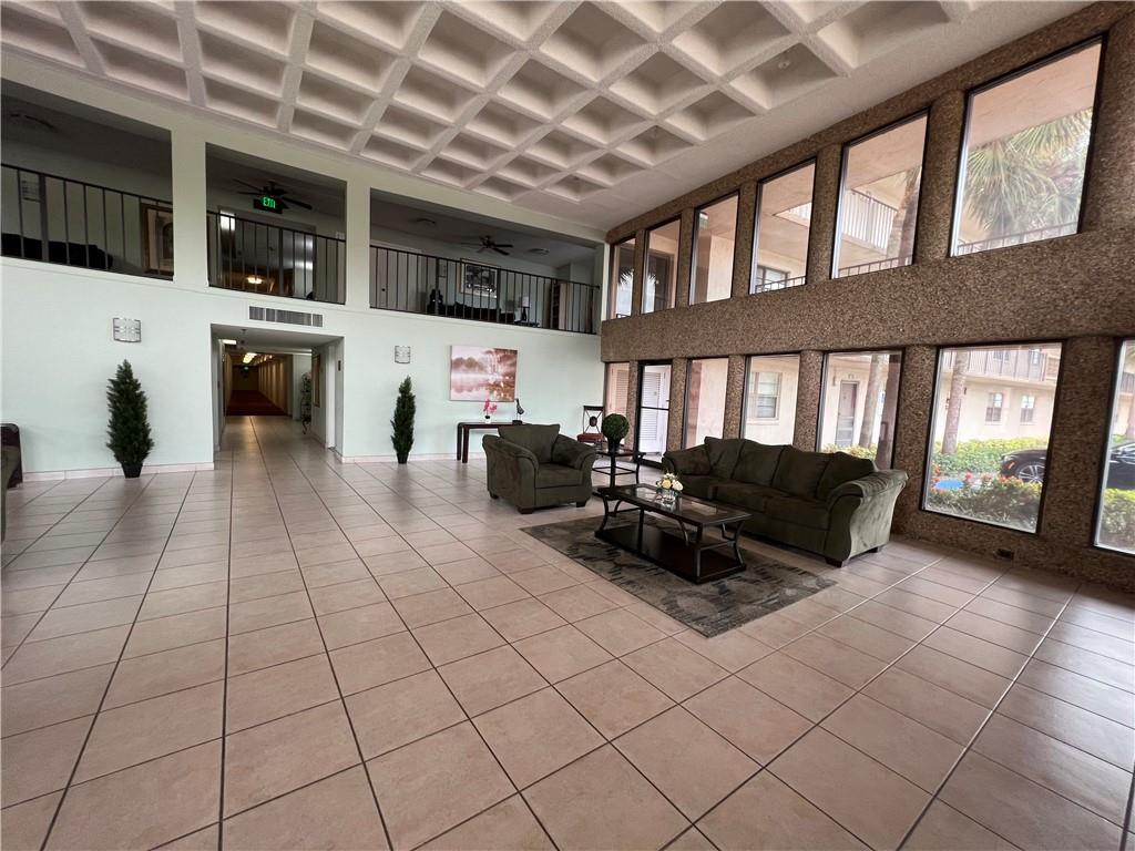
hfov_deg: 106.2
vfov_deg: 89.9
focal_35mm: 13
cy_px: 426
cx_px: 568
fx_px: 426
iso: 125
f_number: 1.8
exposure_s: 1/99
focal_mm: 1.57
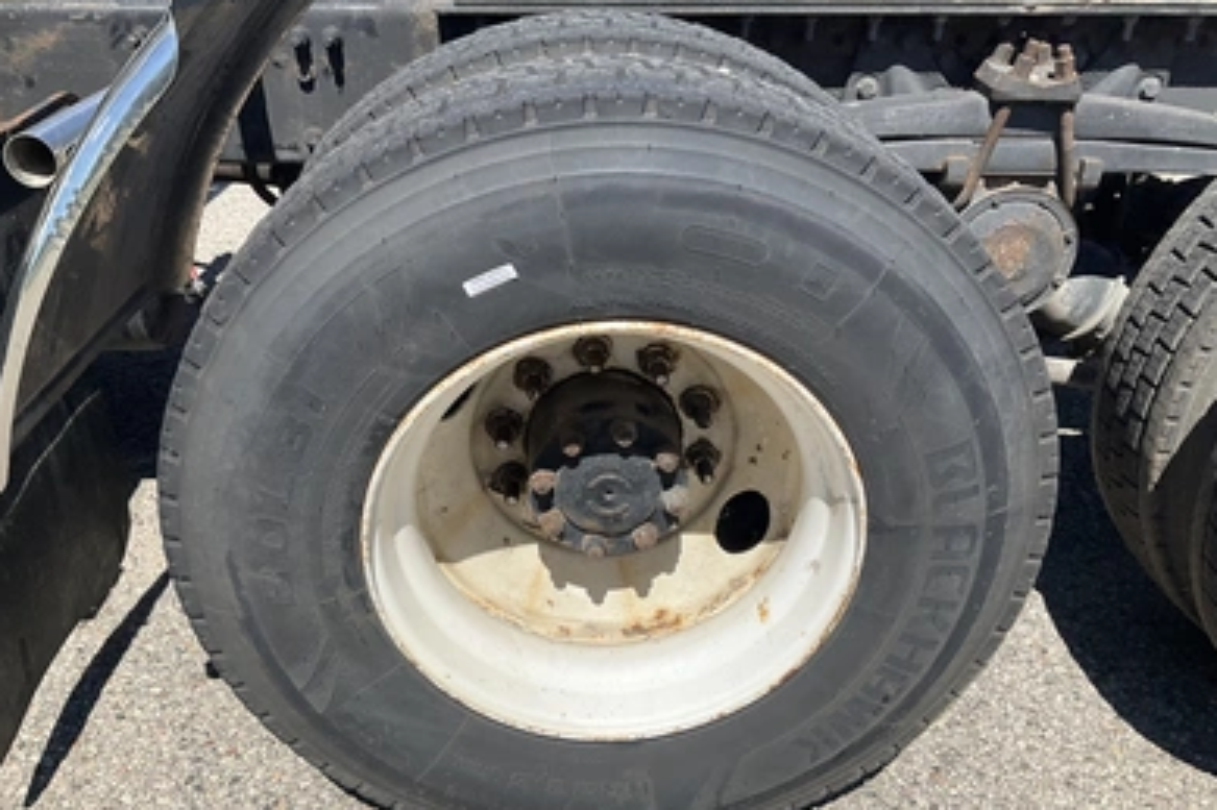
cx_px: 598
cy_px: 447
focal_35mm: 31
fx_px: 1047
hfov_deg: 60.3
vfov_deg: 42.2
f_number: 1.8
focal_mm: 3
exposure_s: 1/2058
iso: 25
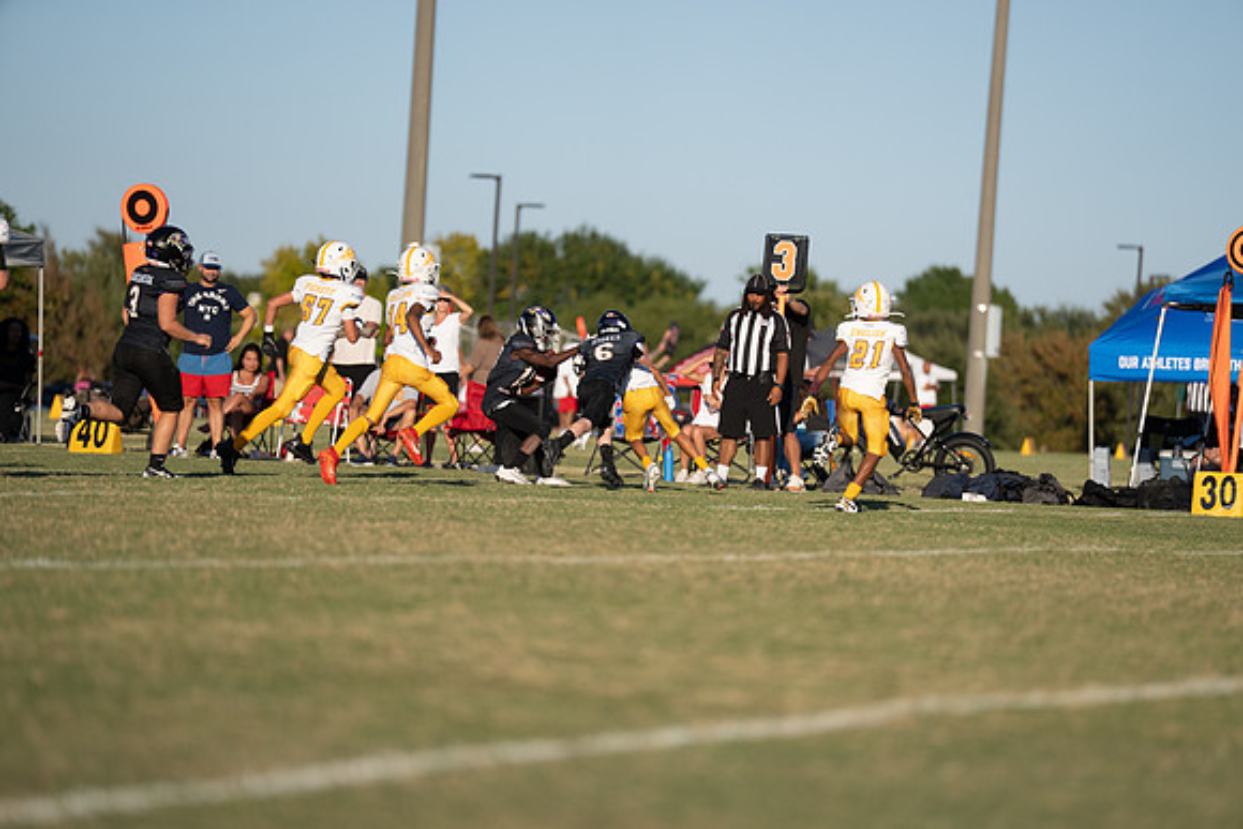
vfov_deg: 6.9
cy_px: 414
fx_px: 6907
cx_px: 622
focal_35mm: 200
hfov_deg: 10.3
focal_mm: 200
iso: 160
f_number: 2.8
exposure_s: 1/3200
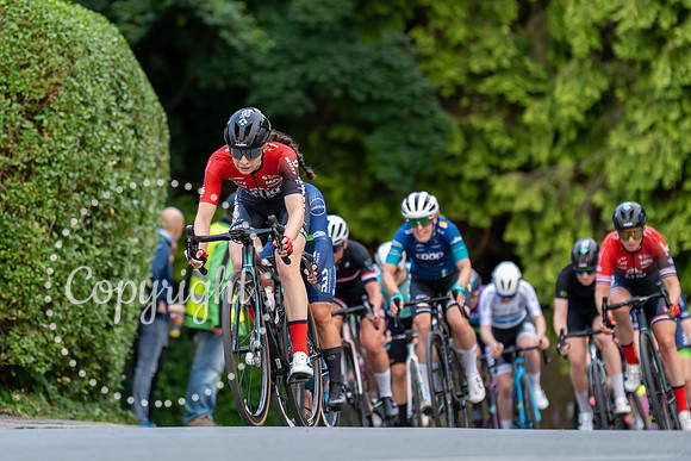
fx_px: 4186
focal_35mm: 218
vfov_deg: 6.3
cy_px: 196
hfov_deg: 9.4
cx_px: 250
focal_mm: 165
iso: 640
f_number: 2.8
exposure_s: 1/500
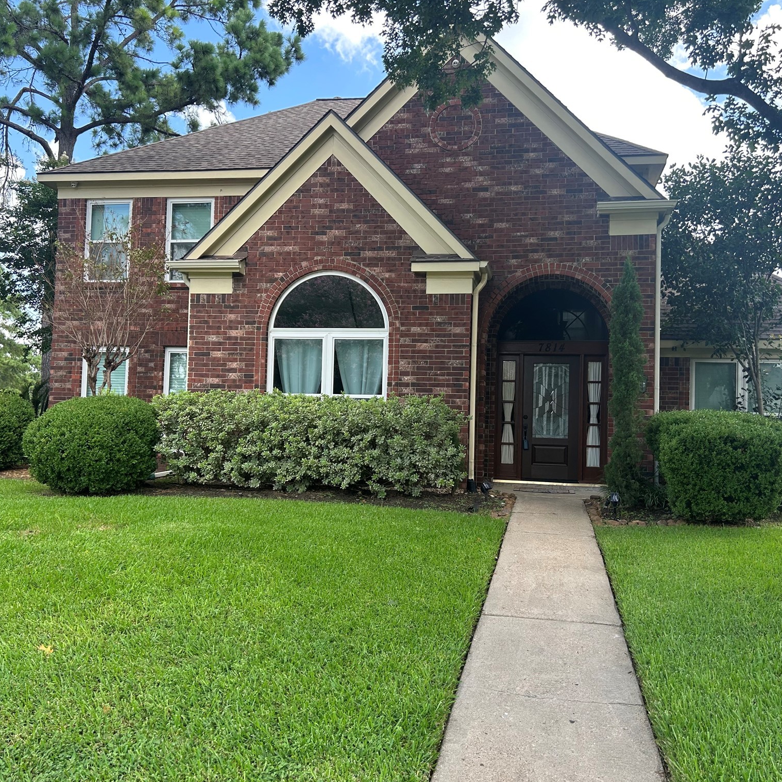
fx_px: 792
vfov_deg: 52.5
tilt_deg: +4.0
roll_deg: -0.5
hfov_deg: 52.5
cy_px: 390
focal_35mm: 31
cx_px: 417
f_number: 1.5
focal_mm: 5.7
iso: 50
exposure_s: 1/484
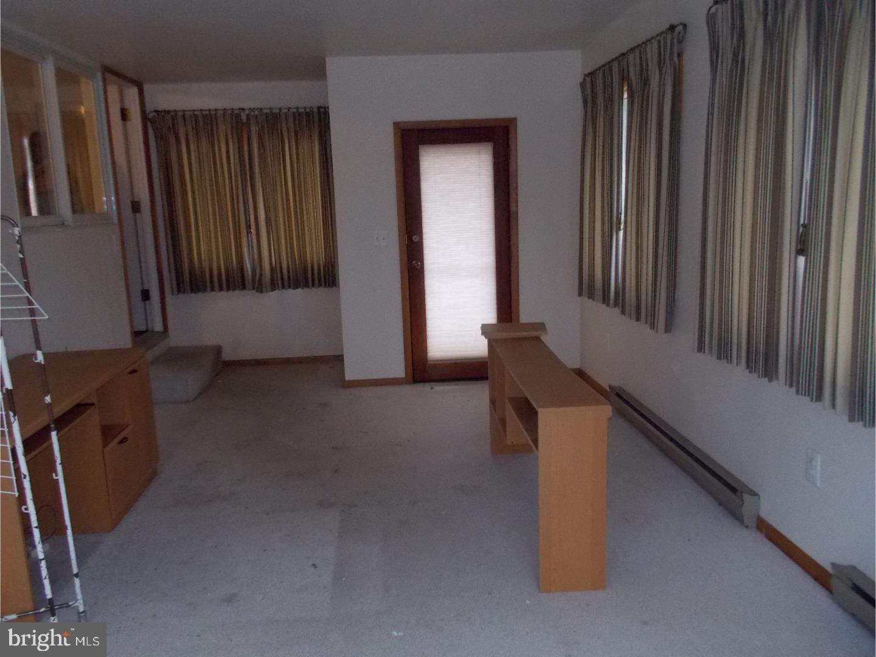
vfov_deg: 48.2
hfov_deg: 61.7
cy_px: 328
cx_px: 438
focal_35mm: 29
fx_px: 734
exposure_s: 1/30
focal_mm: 4.1
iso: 500
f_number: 3.3
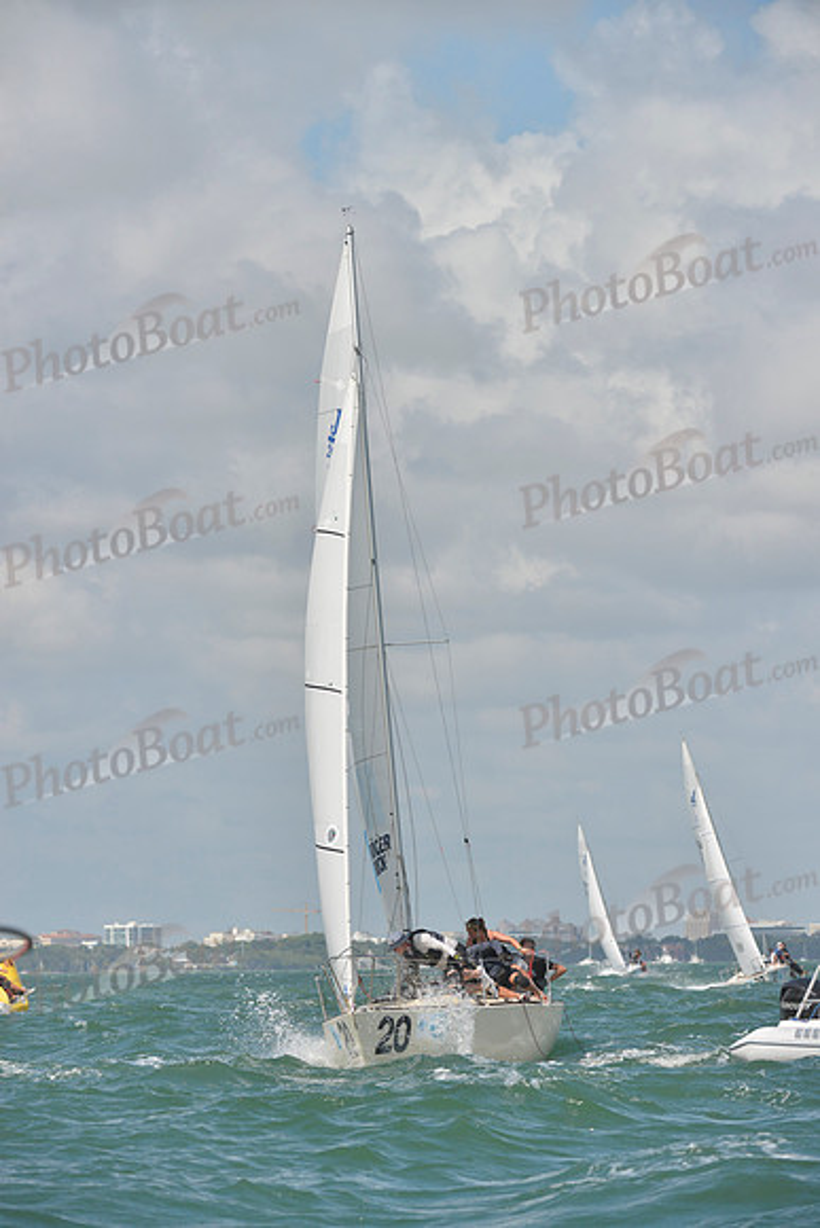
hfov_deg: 6.9
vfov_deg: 10.3
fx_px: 6829
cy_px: 614
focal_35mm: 200
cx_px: 410
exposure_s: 1/1250
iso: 280
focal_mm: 200
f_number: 8
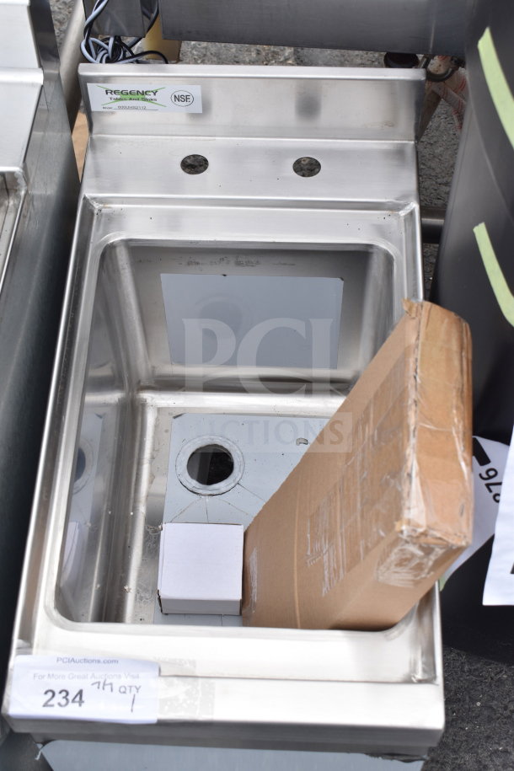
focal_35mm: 54
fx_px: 1156
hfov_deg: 25.1
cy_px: 386
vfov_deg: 36.9
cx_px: 257
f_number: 8
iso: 200
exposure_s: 1/250
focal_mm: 36
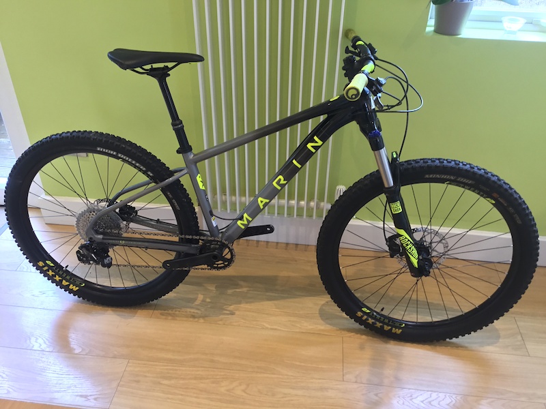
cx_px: 273
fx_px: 489
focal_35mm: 31
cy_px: 204
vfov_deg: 45.4
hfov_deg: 58.4
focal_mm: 3.3
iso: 64
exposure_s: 1/33
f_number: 2.4
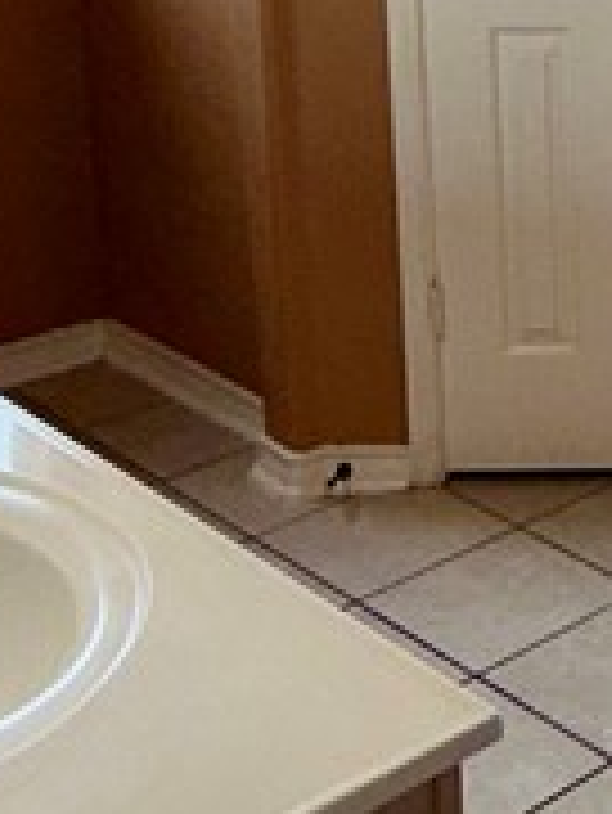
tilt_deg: -11.5
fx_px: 1860
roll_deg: -0.2
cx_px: 940
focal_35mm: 79
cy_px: -40
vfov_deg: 23.4
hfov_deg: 16.8
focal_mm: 2.22
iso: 16
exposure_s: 1/209
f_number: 2.2
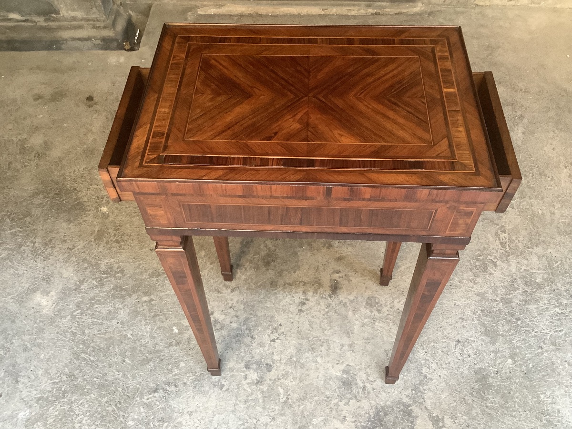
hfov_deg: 58.4
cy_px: 214
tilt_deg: -53.7
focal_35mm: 31
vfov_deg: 45.4
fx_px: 512
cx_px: 286
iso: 320
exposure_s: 1/33
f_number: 2.4
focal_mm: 3.3
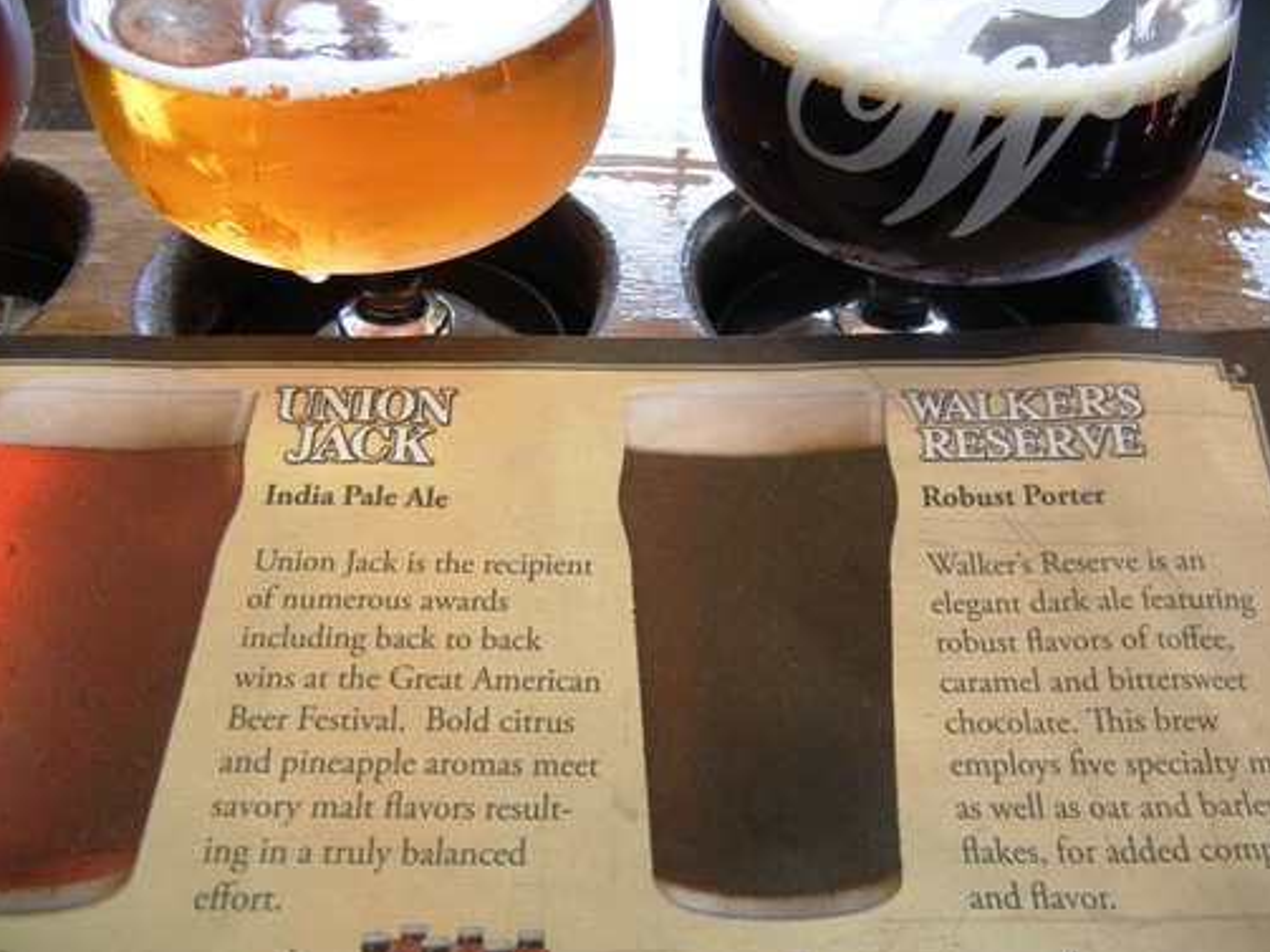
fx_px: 1137
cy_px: 472
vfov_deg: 45.4
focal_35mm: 31
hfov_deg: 58.4
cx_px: 646
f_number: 3.5
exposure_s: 1/30
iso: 223
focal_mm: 5.4
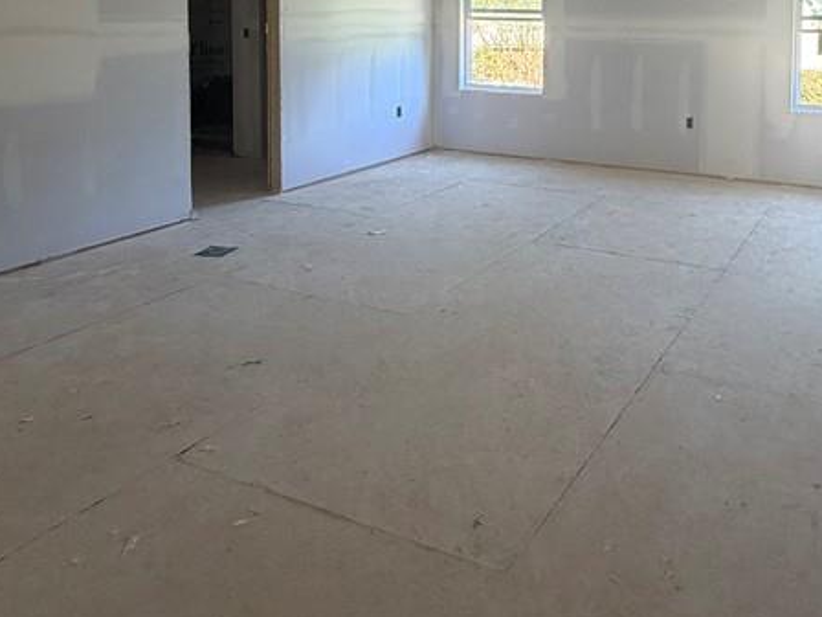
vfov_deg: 40.2
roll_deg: -0.6
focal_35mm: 32
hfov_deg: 54.5
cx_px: 605
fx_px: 760
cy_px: 40
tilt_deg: -1.8
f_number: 2.2
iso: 160
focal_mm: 2.22
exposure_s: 1/121
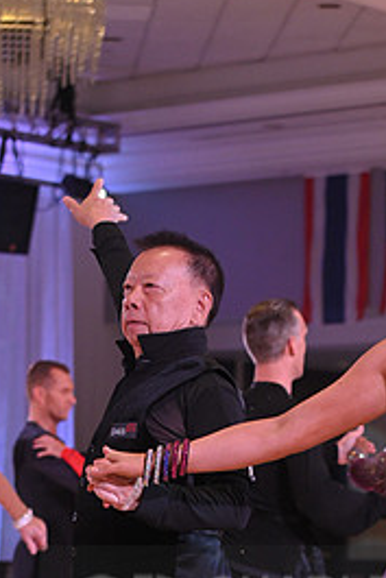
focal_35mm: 153
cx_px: 341
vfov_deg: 13.2
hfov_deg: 8.9
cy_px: 619
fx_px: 2457
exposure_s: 1/320
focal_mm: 70
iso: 2500
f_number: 5
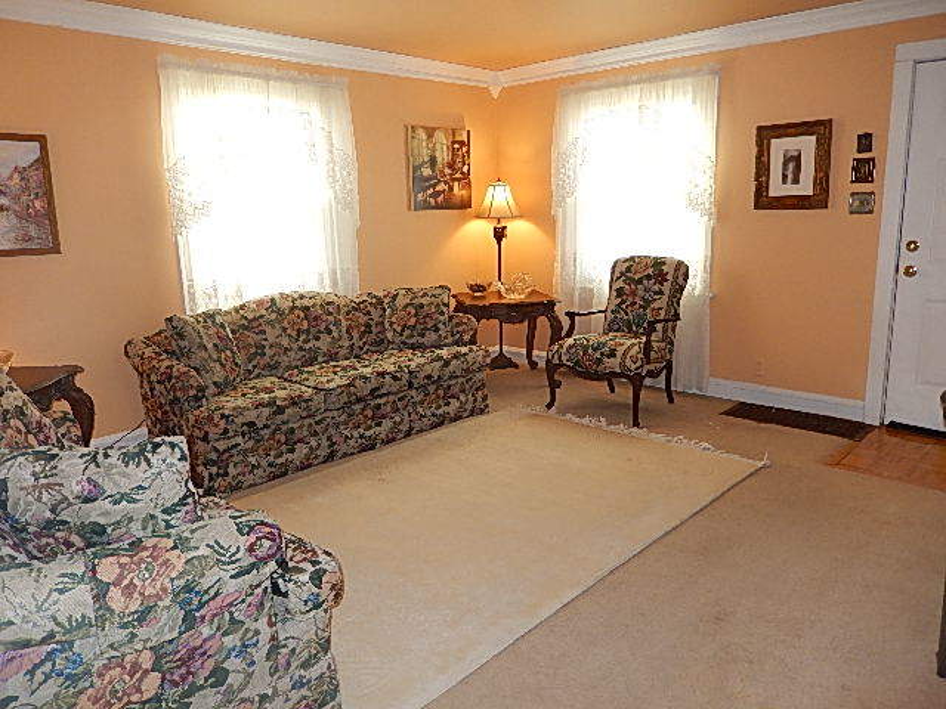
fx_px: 683
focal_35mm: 25
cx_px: 473
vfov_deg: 54.9
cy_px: 354
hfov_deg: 69.4
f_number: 3.4
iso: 180
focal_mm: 4.5
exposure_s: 1/40
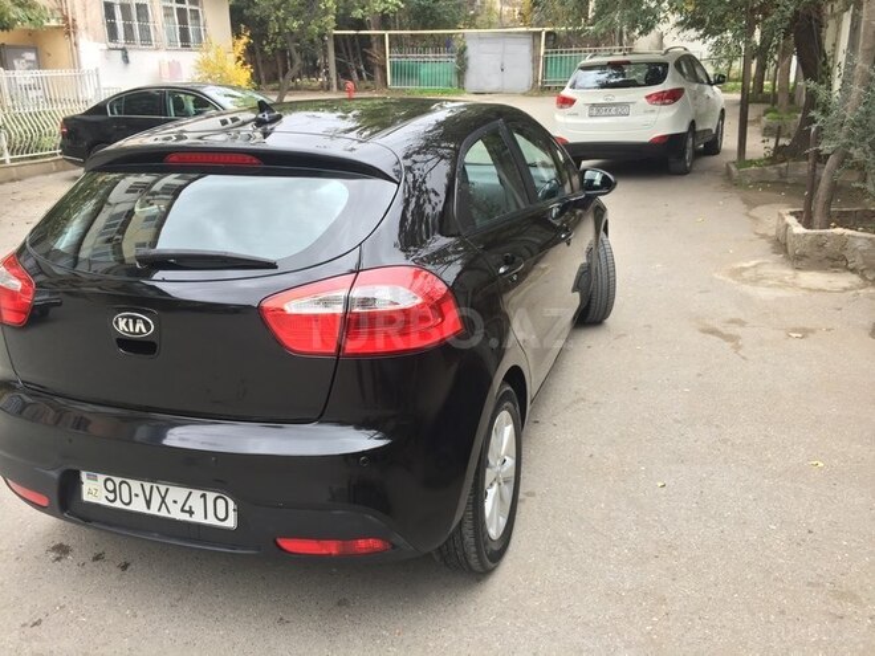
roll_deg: -1.0
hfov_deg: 61.7
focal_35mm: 29
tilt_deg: -18.6
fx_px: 733
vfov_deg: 48.2
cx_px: 438
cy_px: 328
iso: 32
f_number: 2.2
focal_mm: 4.15
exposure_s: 1/50
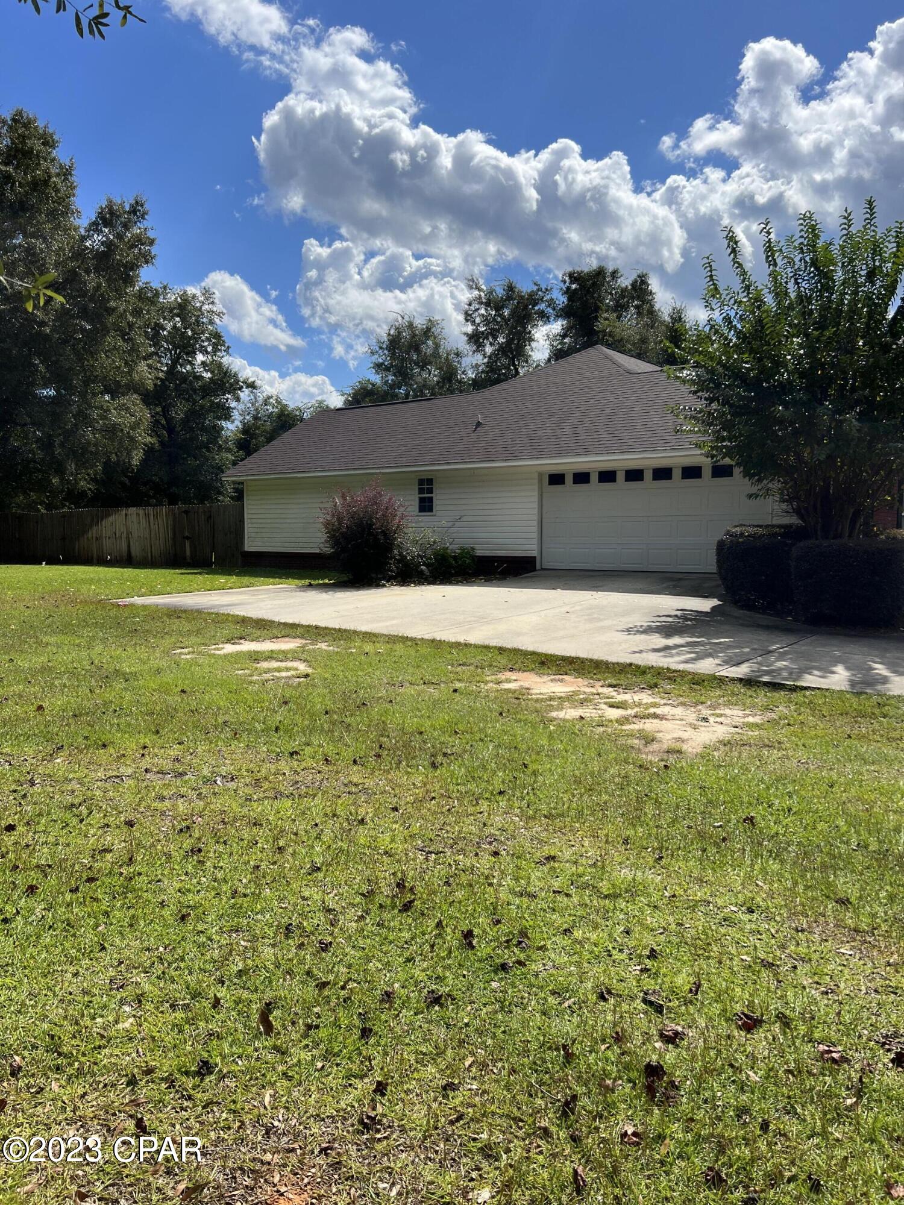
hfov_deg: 53.1
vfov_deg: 67.3
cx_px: 452
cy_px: 602
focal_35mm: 26
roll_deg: -0.2
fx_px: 905
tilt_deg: -3.4
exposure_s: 1/6579
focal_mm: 5.7
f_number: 1.5
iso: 50
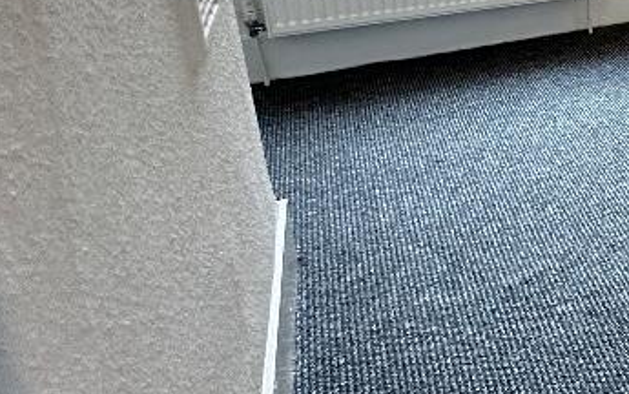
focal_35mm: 44
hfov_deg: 29.5
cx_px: 923
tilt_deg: -15.0
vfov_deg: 27.1
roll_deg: -3.8
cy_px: -27
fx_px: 755
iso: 640
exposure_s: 1/50
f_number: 2.2
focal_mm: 2.22
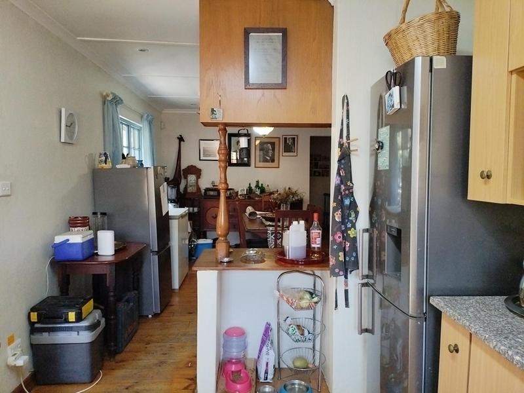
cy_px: 196
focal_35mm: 26
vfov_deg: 53.1
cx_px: 262
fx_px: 394
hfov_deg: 67.3
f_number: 1.8
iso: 944
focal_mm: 4.25
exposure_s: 1/100
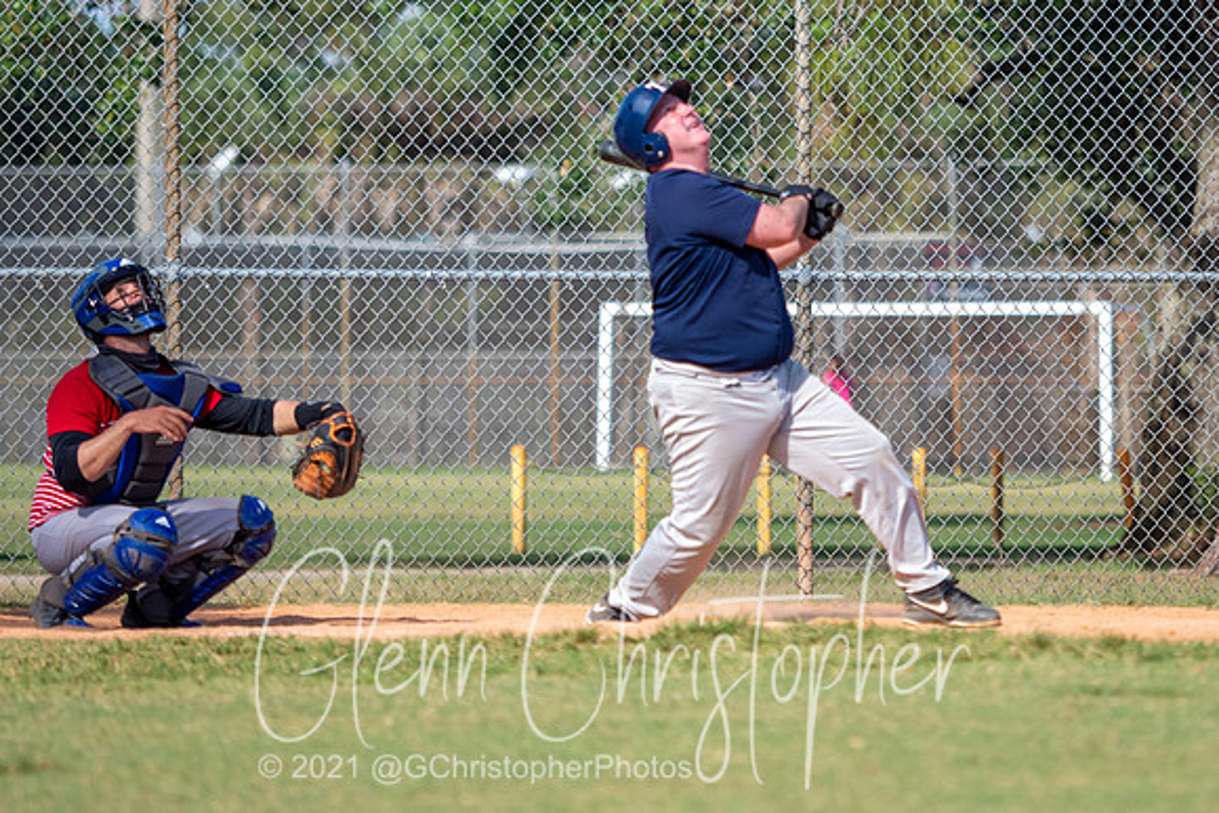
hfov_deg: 4.7
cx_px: 828
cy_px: 299
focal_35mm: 441
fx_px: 14951
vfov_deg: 3.1
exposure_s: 1/3200
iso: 250
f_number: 2.8
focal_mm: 150
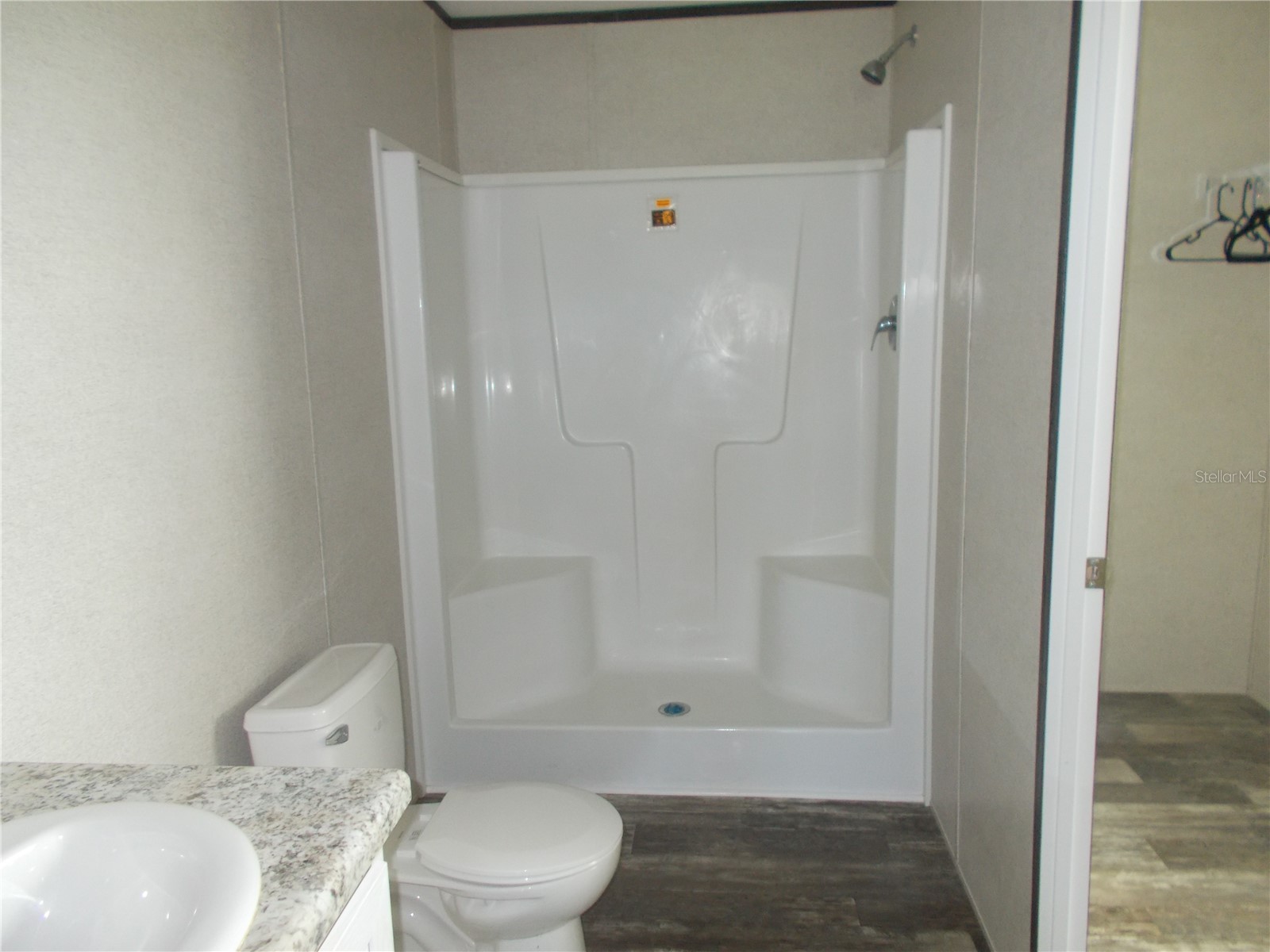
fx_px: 954
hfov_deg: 67.3
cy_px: 476
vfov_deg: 53.1
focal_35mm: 26
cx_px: 635
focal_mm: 4.6
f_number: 3.2
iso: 200
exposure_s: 1/25
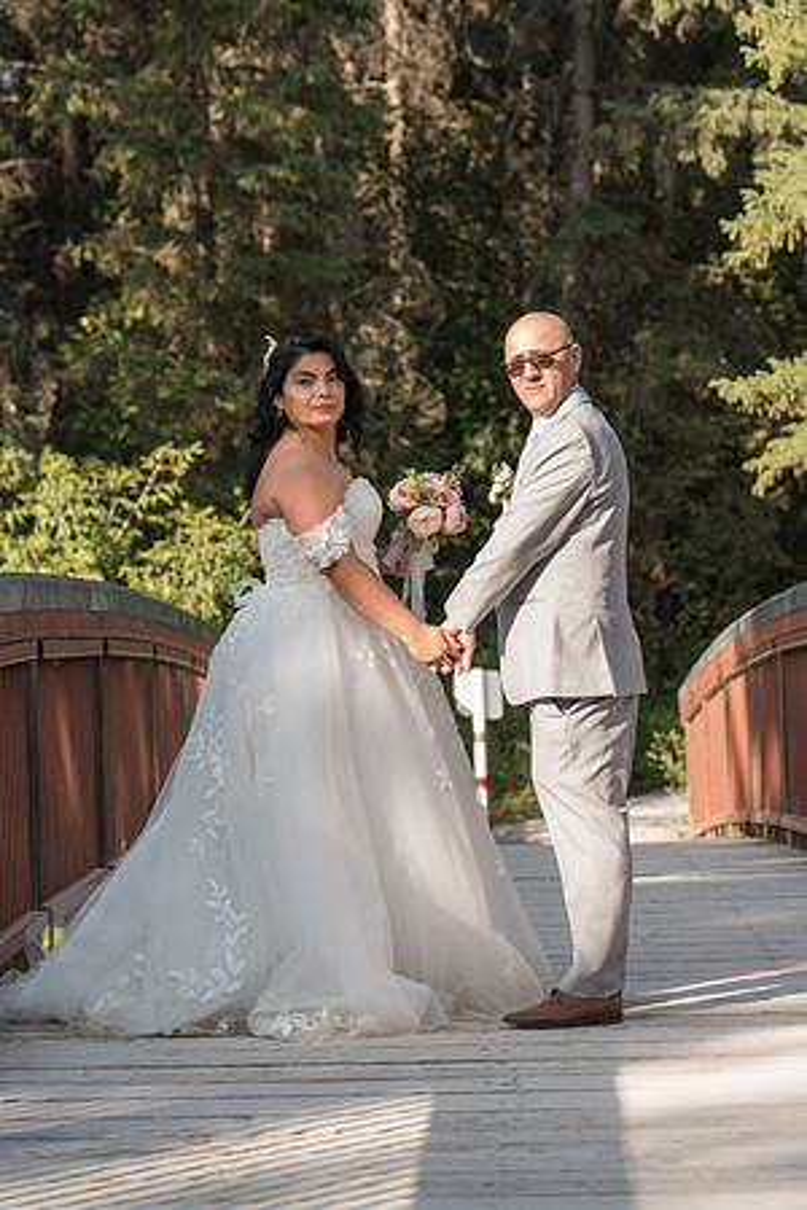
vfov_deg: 18.6
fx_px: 3698
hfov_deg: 12.5
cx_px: 404
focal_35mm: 110
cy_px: 605
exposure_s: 1/250
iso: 250
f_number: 5
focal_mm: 110
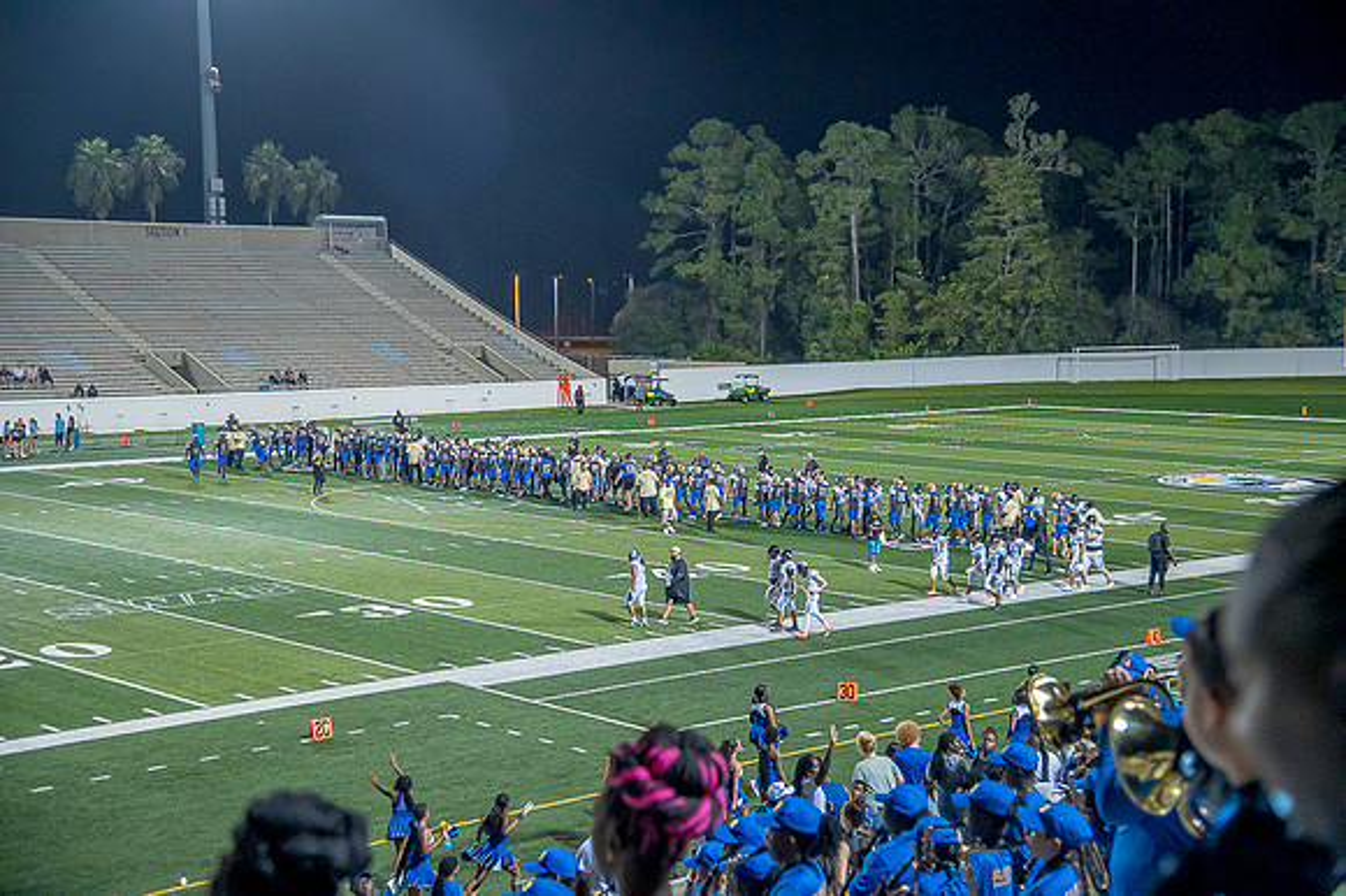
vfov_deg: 24.6
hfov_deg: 36.3
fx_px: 2055
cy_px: 448
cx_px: 673
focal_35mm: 55
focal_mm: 55
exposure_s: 1/200
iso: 2000
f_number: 4
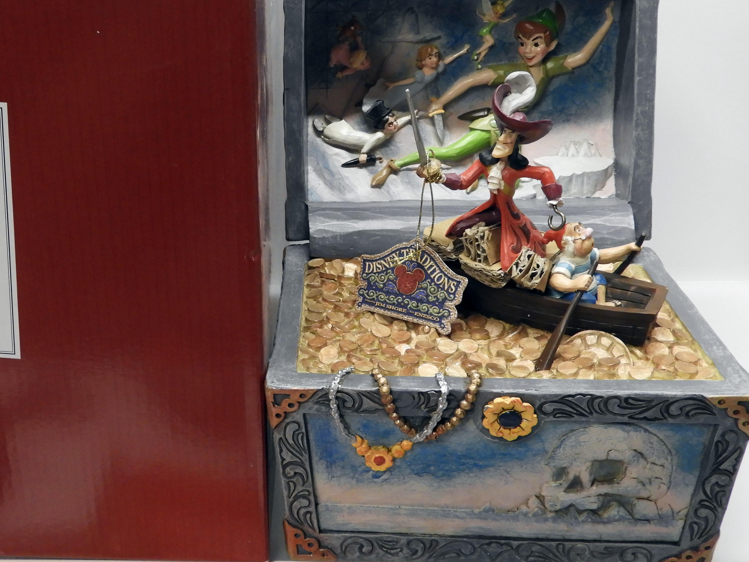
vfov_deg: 32.7
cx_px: 248
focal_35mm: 44
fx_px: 952
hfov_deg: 42.4
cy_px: 212
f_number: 3.5
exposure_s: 1/30
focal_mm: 5.4
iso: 360
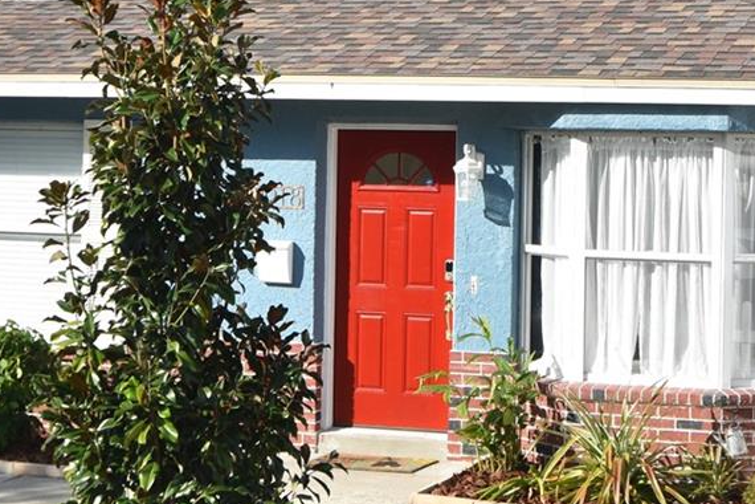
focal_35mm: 101
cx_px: 641
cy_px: 64
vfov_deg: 13.4
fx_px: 2118
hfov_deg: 19.9
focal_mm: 24
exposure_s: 1/500
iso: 200
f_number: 8
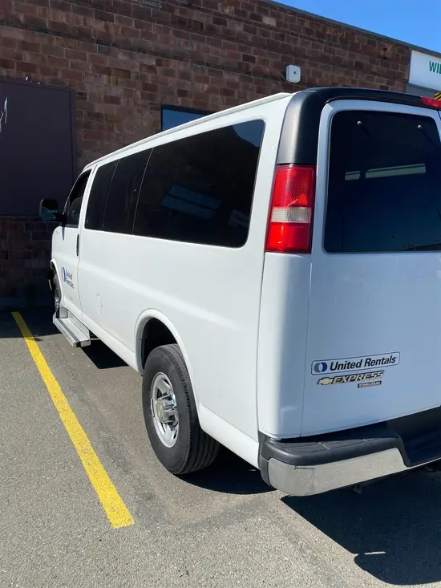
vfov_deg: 67.3
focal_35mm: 26
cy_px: 294
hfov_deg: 53.1
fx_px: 442
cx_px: 220
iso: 32
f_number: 1.8
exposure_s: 1/4808
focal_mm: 4.25
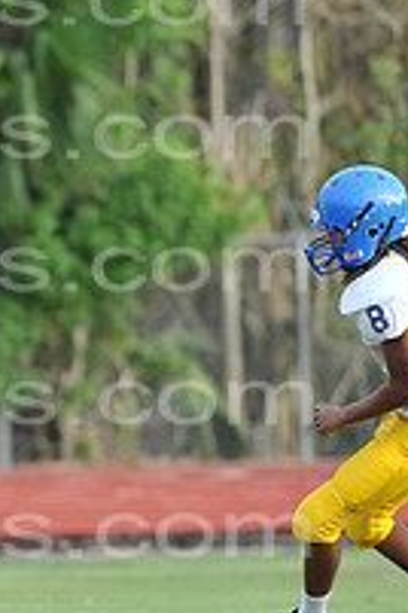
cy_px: 470
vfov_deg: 2.4
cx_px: -368
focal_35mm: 866
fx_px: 14721
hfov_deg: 1.6
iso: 1000
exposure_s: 1/800
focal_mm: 300
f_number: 4
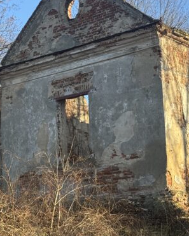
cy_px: 154
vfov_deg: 19.7
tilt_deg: +9.5
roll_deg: +1.8
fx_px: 678
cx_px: 11
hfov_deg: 15.6
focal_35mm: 97
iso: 64
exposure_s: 1/952
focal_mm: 6.76
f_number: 1.78
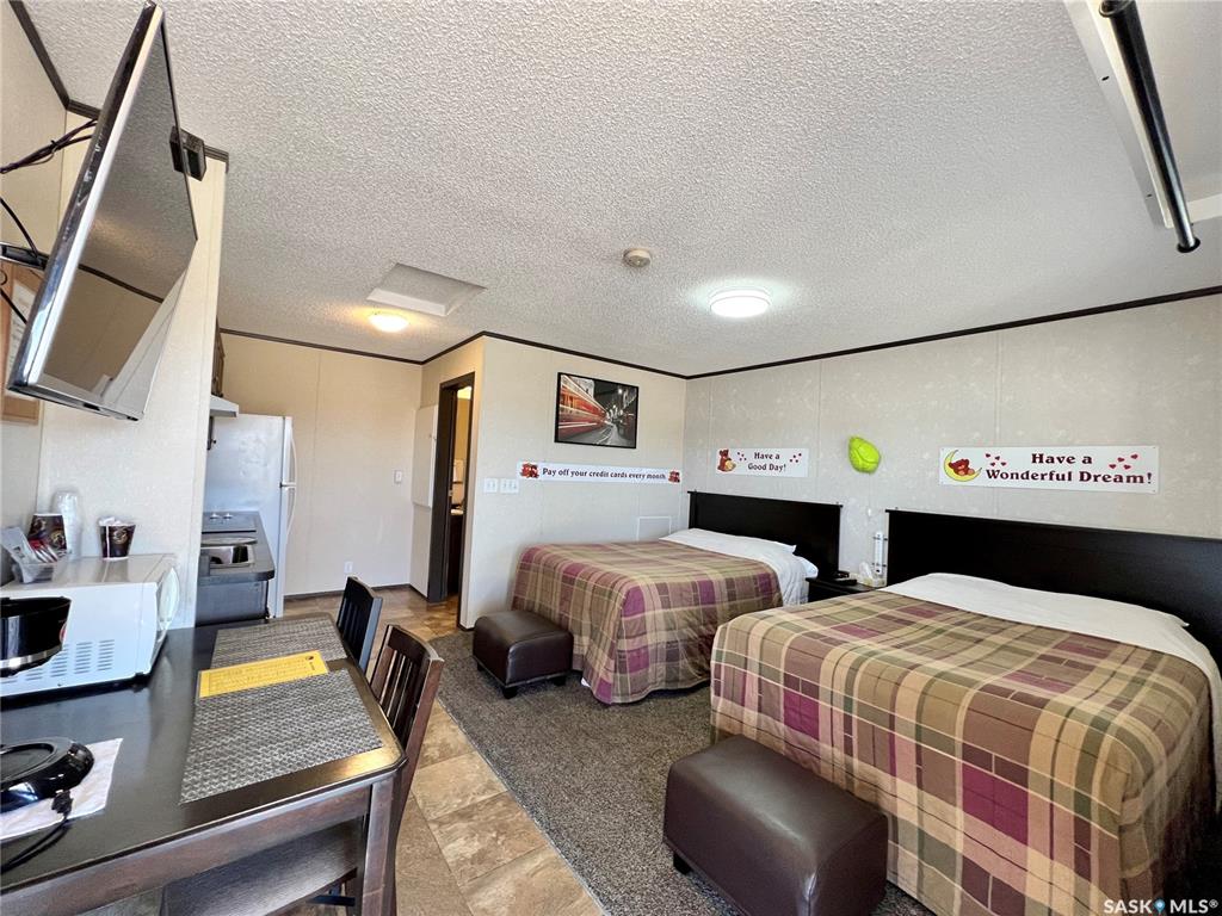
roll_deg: -2.4
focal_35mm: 13
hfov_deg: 106.2
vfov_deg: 89.9
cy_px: 458
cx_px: 611
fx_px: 459
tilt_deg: +0.7
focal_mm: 1.57
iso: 160
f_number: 1.8
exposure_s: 1/120
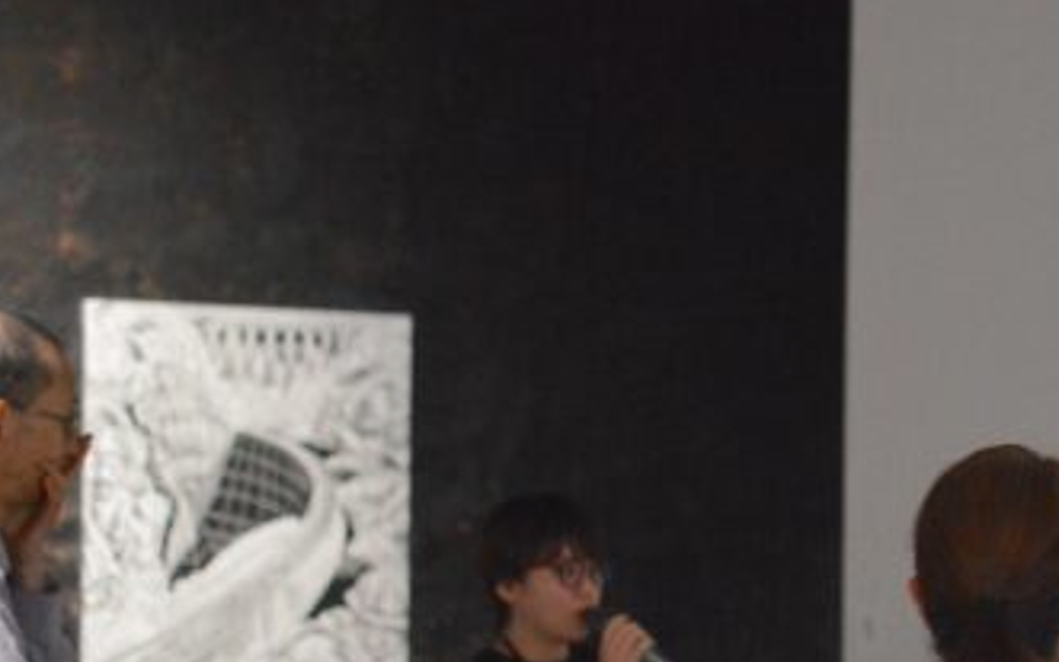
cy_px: 628
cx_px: 1200
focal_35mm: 124
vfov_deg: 10.5
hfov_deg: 16.3
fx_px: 3585
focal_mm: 35
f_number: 1.8
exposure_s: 1/60
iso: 3200
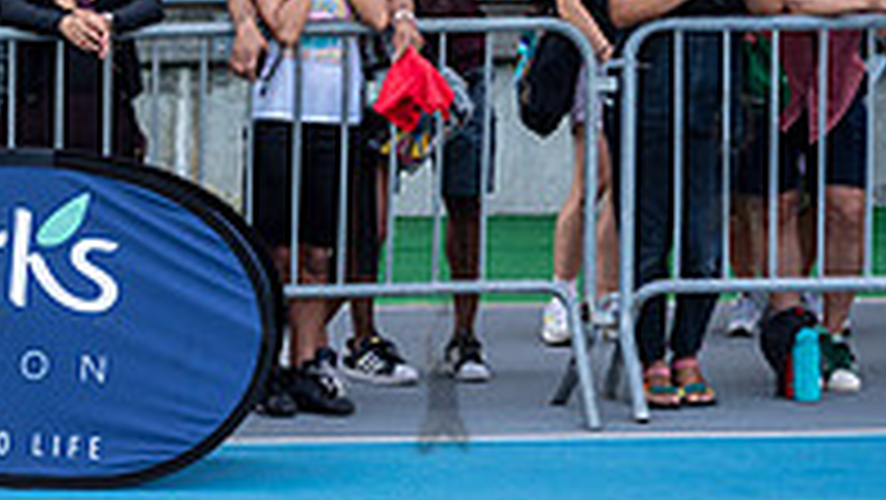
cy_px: 232
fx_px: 3854
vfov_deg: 7.4
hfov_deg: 12.8
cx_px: -192
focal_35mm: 164
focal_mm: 45
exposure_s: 1/400
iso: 400
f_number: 5.6
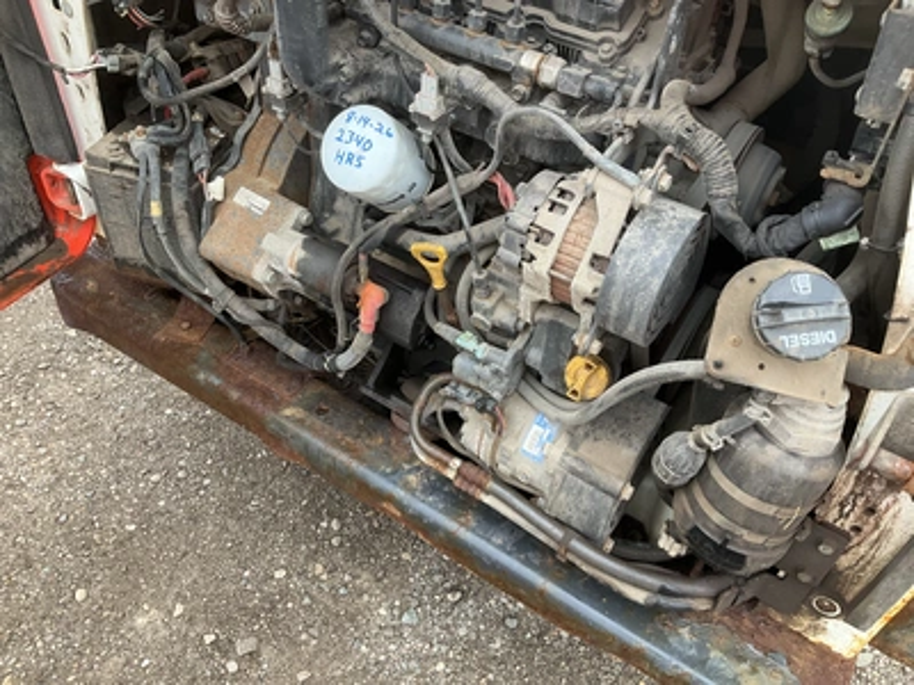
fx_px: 766
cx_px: 457
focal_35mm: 29
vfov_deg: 48.2
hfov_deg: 61.7
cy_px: 342
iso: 50
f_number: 1.8
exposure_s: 1/122
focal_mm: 3
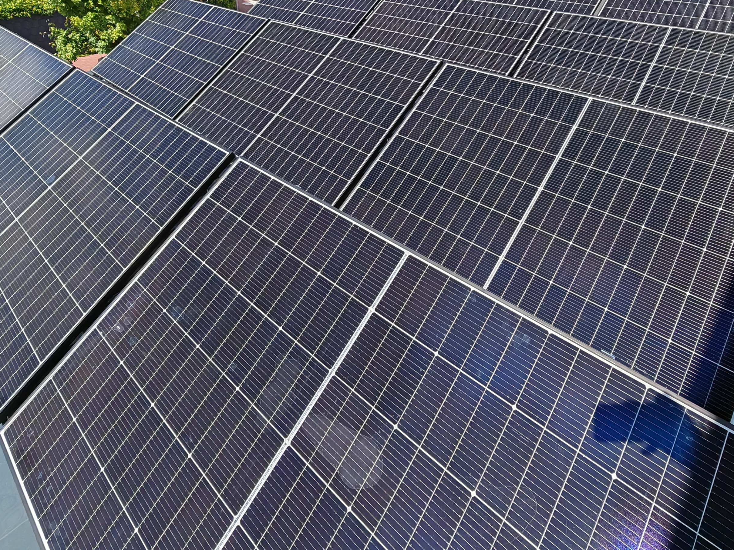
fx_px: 466
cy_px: 135
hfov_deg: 76.1
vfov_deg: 57.8
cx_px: 406
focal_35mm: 22
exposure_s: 1/800
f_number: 2
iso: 50
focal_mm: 1.82
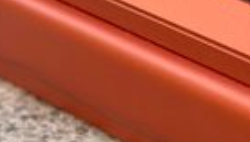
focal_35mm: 272
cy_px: 102
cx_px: 379
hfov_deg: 7.8
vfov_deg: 4.5
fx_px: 1805
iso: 64
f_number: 1.78
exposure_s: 1/326
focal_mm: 6.76
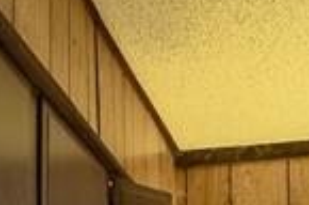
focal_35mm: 99
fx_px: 848
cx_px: 136
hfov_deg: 20.6
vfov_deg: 11.6
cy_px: 474
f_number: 8
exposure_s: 1/25
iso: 3200
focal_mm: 14
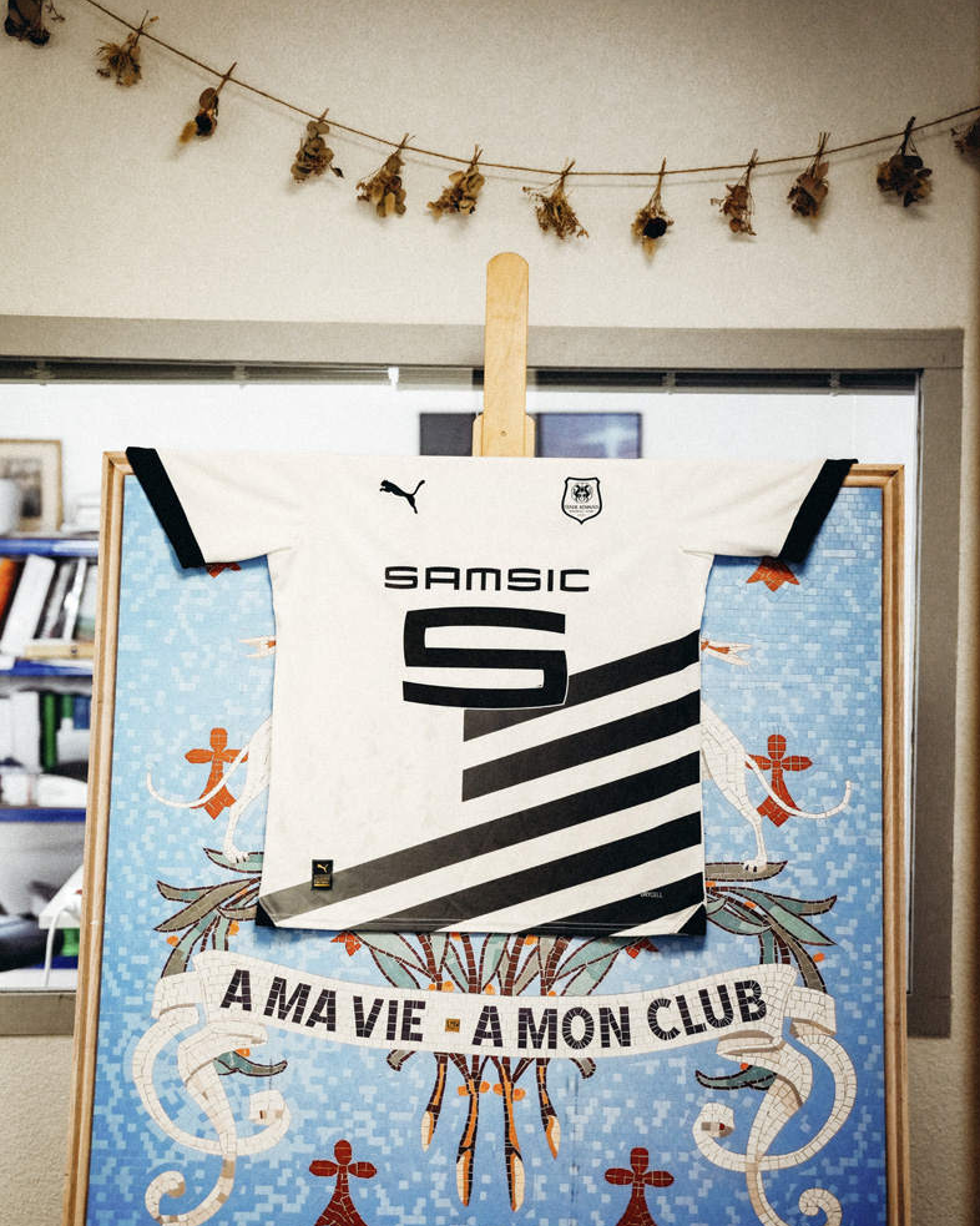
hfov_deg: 27.6
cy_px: 675
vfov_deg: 34.1
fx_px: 1995
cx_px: 489
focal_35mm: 55
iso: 2000
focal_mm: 48
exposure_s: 1/640
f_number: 2.8
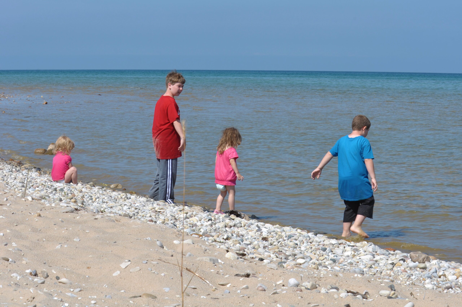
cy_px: 154
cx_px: 231
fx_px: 1634
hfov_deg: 16.1
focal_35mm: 128
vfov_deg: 10.7
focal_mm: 85
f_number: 32
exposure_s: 1/100
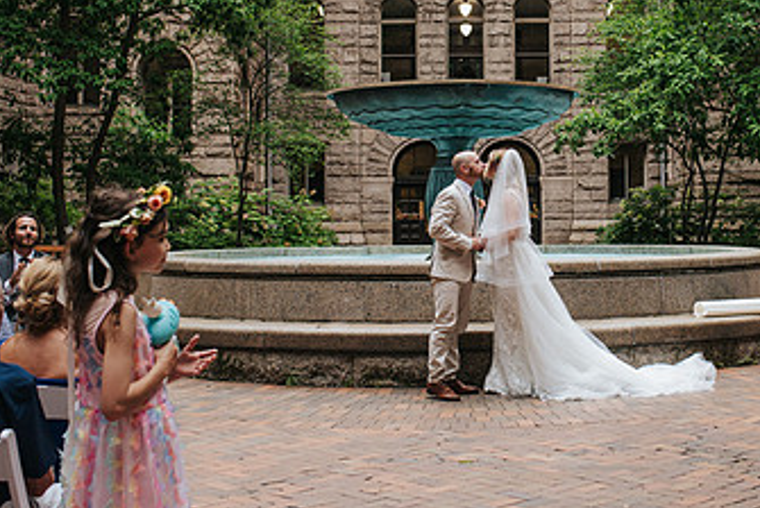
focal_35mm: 63
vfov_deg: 21.5
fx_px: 1331
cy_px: 168
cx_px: 506
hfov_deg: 31.6
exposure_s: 1/400
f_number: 4
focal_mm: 35
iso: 800
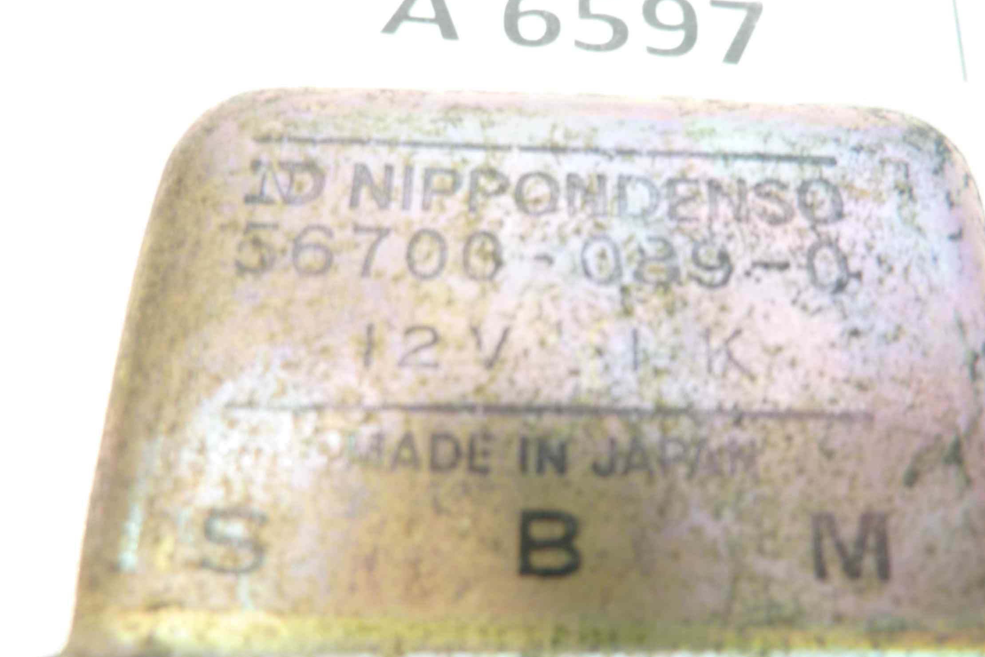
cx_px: 543
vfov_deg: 43.6
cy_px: 336
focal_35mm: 30
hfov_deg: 61.8
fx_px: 821
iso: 80
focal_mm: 4.1
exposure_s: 1/10
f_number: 3.3
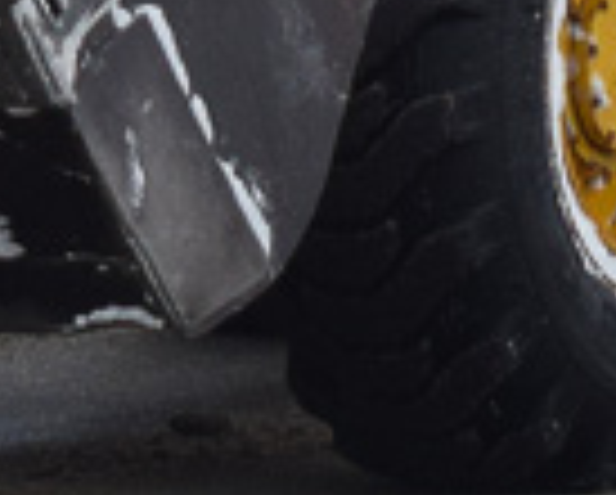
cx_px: 9
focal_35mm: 676
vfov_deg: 2.3
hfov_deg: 2.9
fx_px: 12344
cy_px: -999
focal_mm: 55
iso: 400
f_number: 7.1
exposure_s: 1/800
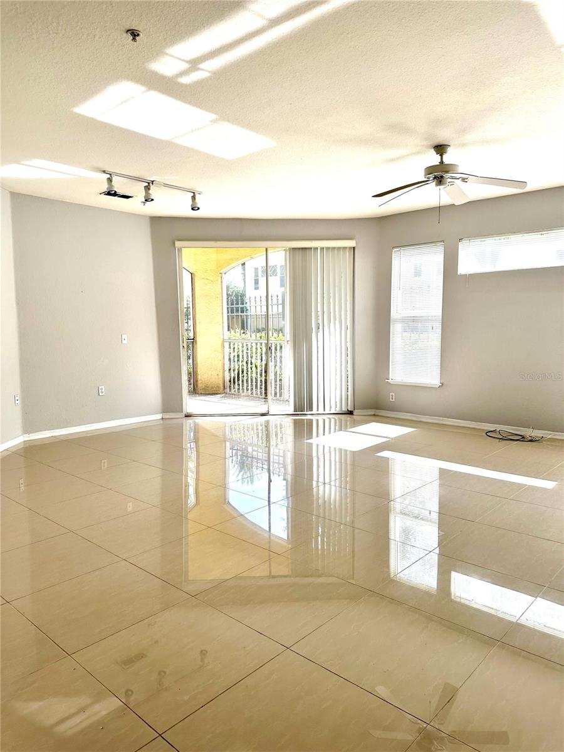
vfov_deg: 71.6
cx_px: 282
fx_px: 521
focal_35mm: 24
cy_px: 376
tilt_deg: -5.3
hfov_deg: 56.8
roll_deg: -1.2
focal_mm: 6.86
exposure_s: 1/506
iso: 80
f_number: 1.78
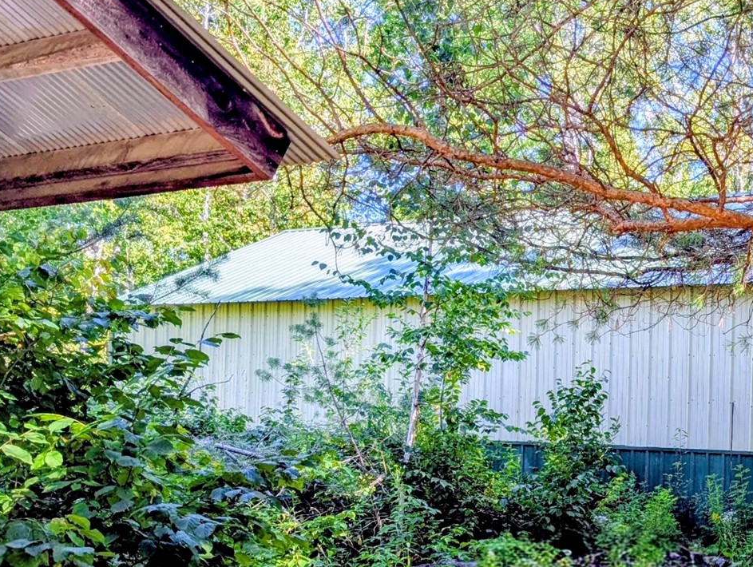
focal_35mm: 52
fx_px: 1133
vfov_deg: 27.6
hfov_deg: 34.1
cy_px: 441
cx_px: 717
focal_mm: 6.81
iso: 36
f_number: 1.85
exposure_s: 1/374
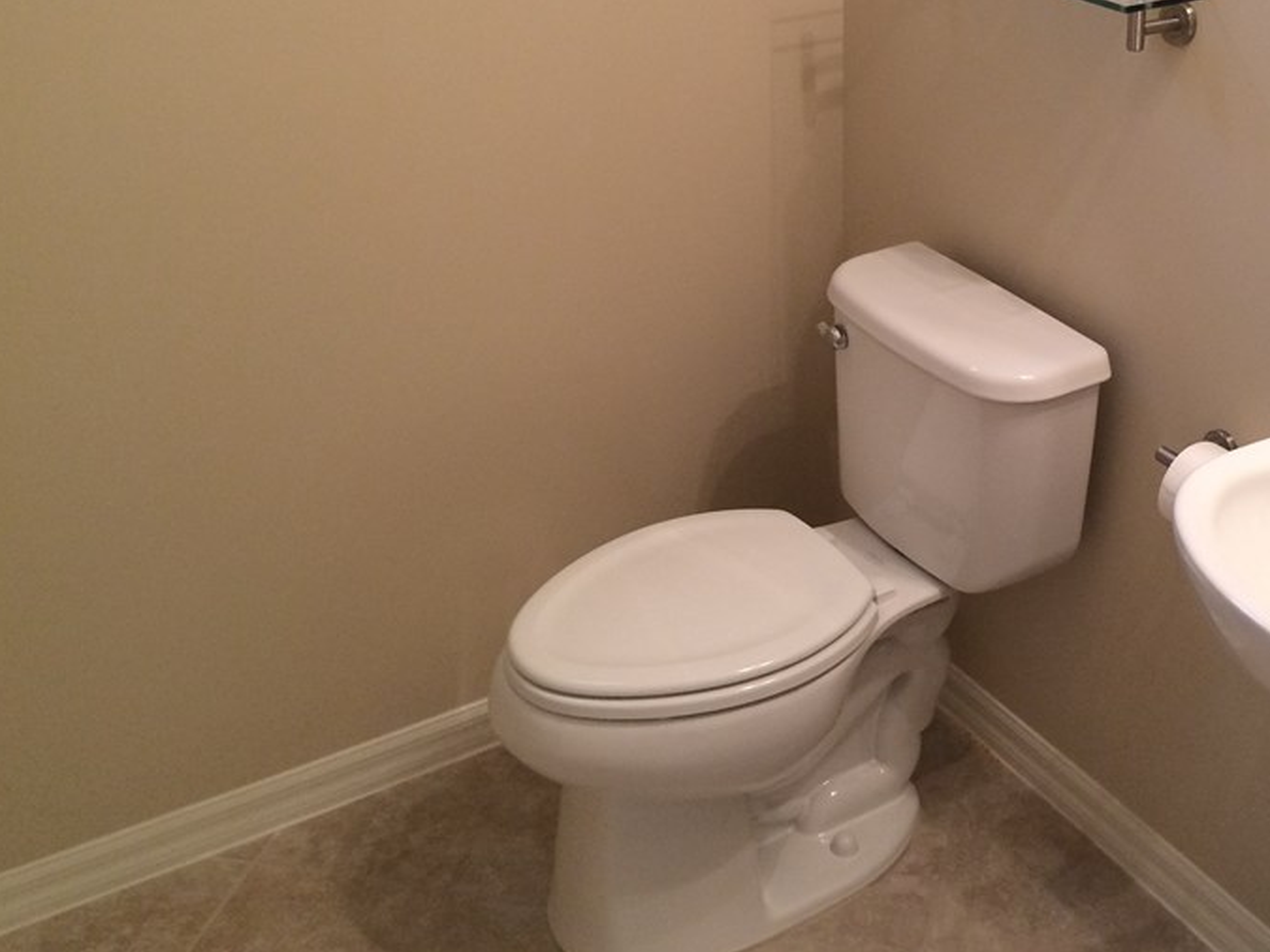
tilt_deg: -26.4
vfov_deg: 32.6
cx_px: 894
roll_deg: -0.8
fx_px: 1614
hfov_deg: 42.1
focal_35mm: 44
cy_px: 324
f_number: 2.2
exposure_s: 1/30
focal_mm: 4.15
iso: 125
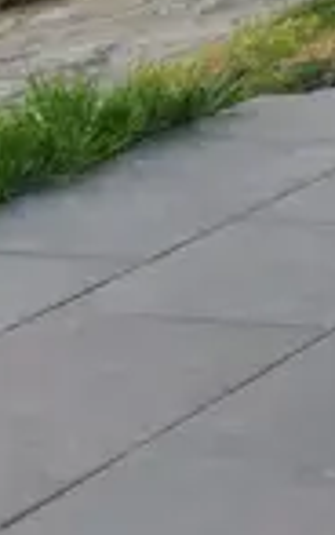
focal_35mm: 176
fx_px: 2568
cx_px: 1183
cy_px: -539
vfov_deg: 10.8
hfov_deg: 6.5
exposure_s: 1/60
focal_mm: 18
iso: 200
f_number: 4
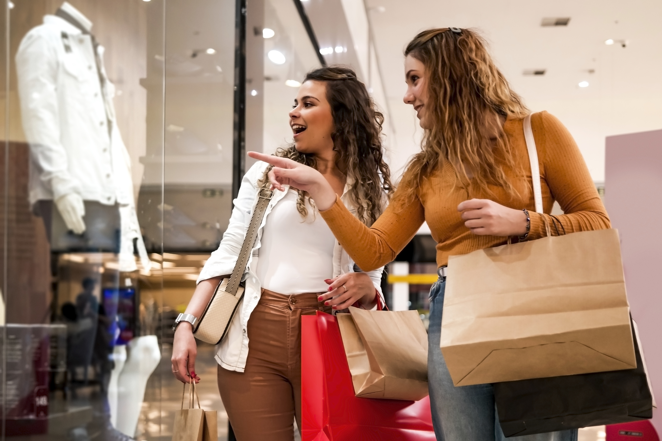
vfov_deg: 29.2
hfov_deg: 42.7
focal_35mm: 46
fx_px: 846
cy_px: 220
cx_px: 331
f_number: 2
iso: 400
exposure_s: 1/200
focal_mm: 30
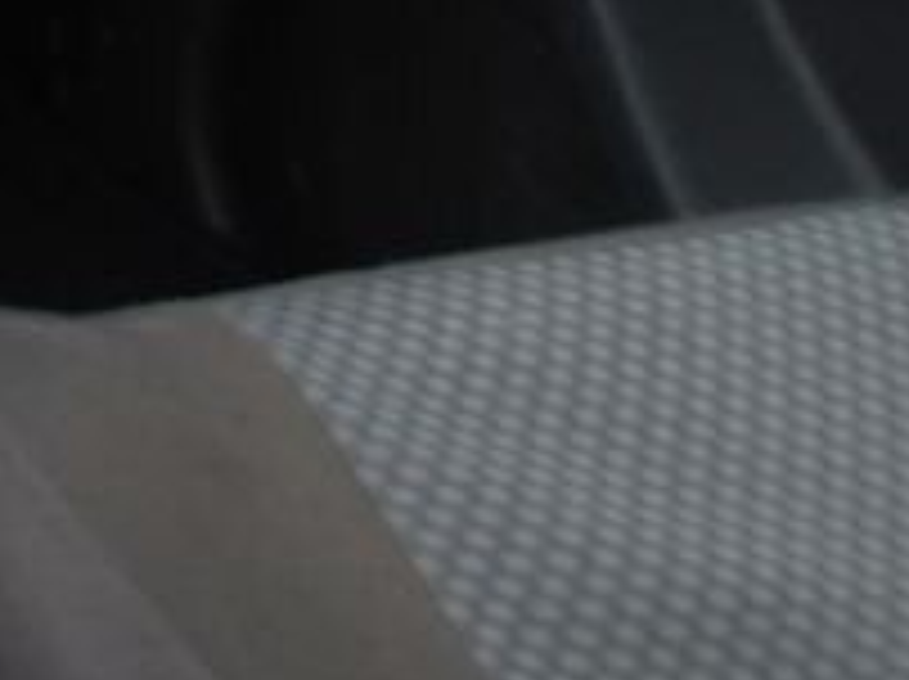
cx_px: -1300
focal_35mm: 137
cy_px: -955
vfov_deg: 9.6
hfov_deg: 11.7
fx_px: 3593
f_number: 3
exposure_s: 1/129
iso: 100
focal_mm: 4.9
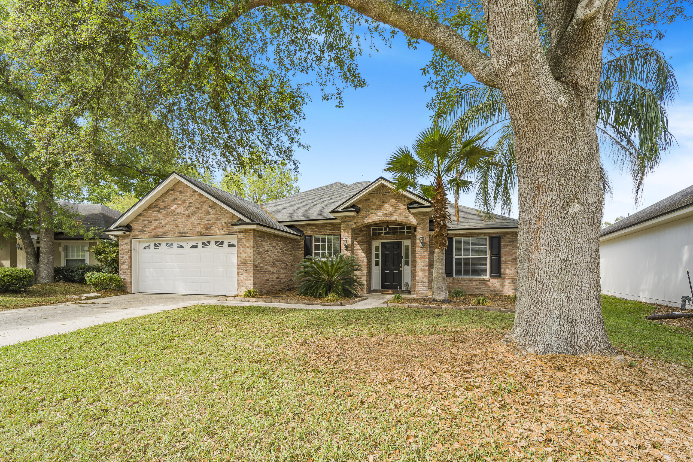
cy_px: 231
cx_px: 346
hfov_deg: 104.3
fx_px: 269
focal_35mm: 14
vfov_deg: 81.2
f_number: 8
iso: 100
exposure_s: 1/125
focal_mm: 14
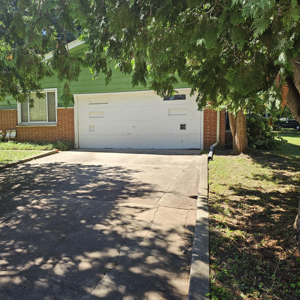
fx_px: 284
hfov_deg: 54.9
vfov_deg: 55.6
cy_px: 149
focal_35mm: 29
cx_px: 110
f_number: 1.8
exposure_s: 1/686
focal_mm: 5
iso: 50
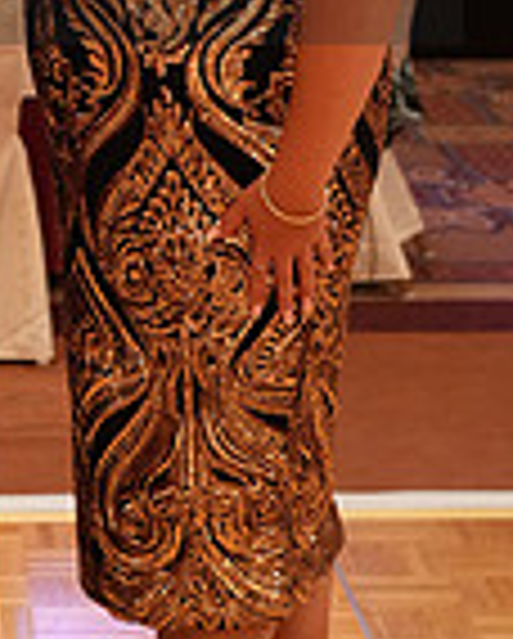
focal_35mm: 165
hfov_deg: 9.2
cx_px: -155
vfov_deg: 11.5
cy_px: -104
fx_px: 3125
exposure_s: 1/200
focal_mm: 43
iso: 3200
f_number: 4
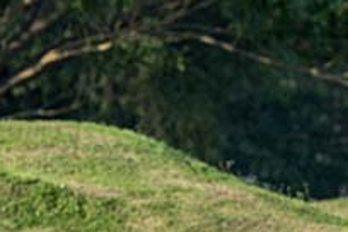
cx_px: 14
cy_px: 295
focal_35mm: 939
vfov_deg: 1.5
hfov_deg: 2.2
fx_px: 9076
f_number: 4
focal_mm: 200
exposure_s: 1/2500
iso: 400
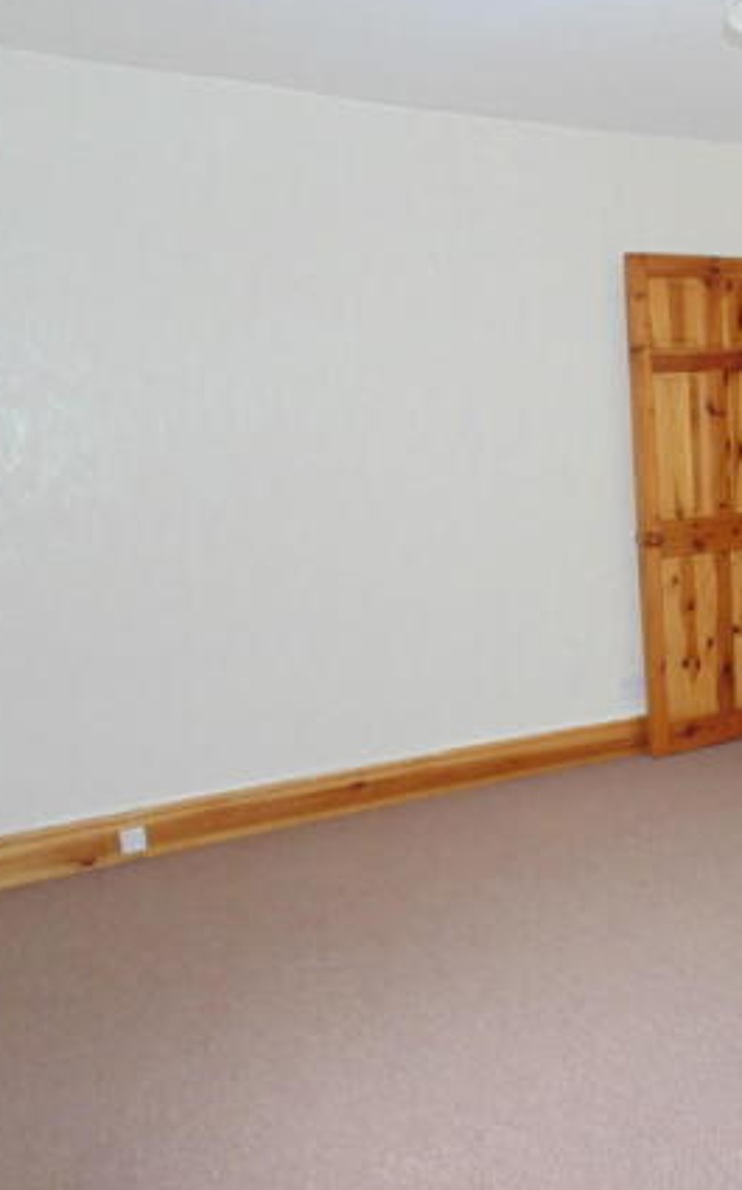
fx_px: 1037
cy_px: 595
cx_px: 685
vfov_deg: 59.7
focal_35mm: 32
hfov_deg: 36.6
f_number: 3.1
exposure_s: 1/30
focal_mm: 4
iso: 320
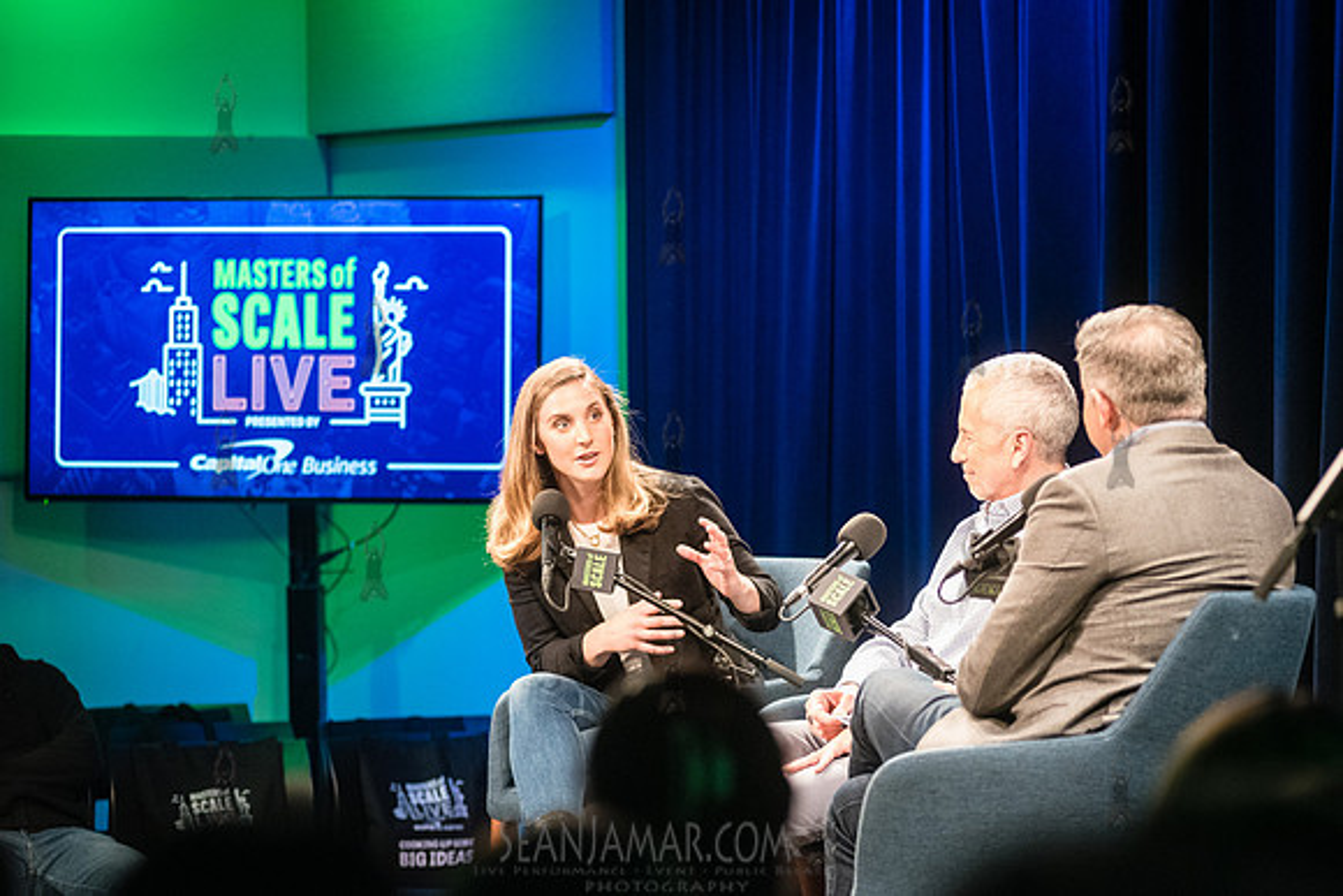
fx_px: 4792
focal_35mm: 128
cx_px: 698
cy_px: 447
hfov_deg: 16.0
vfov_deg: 10.7
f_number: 3.5
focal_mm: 120
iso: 6400
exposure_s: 1/400
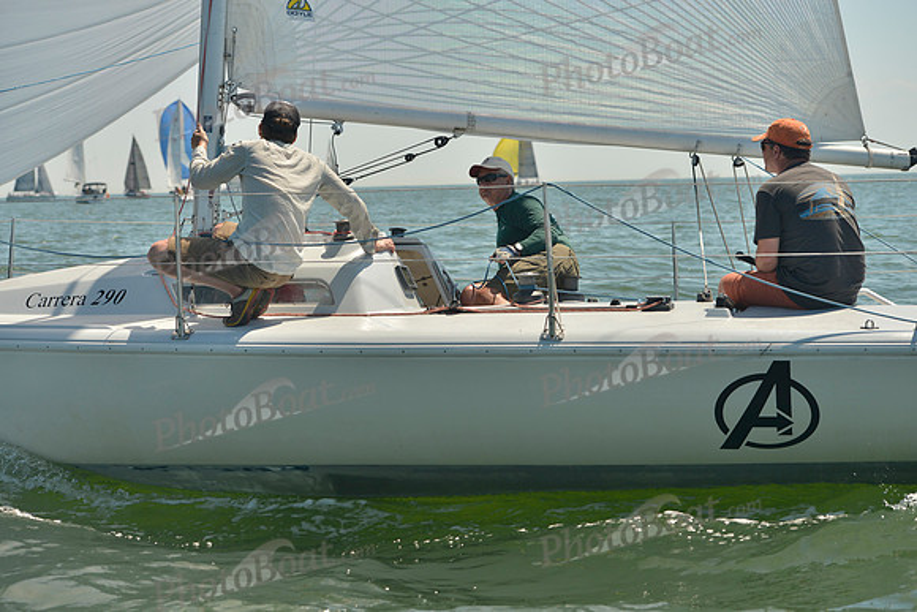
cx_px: 458
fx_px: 1987
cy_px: 306
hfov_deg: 26.0
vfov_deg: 17.5
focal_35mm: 78
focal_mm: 78
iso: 200
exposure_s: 1/640
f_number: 5.6
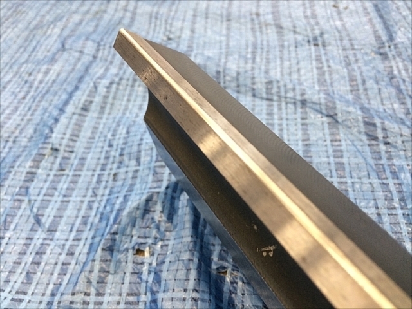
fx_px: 345
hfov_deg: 61.7
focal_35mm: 29
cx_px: 206
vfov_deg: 48.2
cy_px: 154
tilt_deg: -46.1
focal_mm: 4.15
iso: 80
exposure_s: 1/30
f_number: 2.2
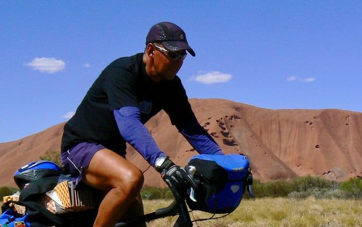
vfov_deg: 20.5
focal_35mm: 63
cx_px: 187
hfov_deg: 32.5
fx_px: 622
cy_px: 167
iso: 100
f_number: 7.1
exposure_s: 1/1600
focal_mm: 6
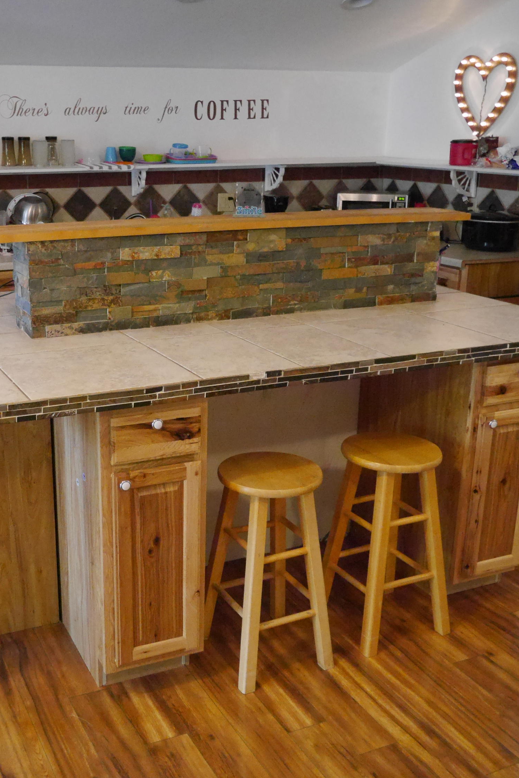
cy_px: 390
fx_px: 843
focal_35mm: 39
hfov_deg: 33.8
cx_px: 164
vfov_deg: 49.6
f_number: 3.5
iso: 3200
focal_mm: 14
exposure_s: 1/60
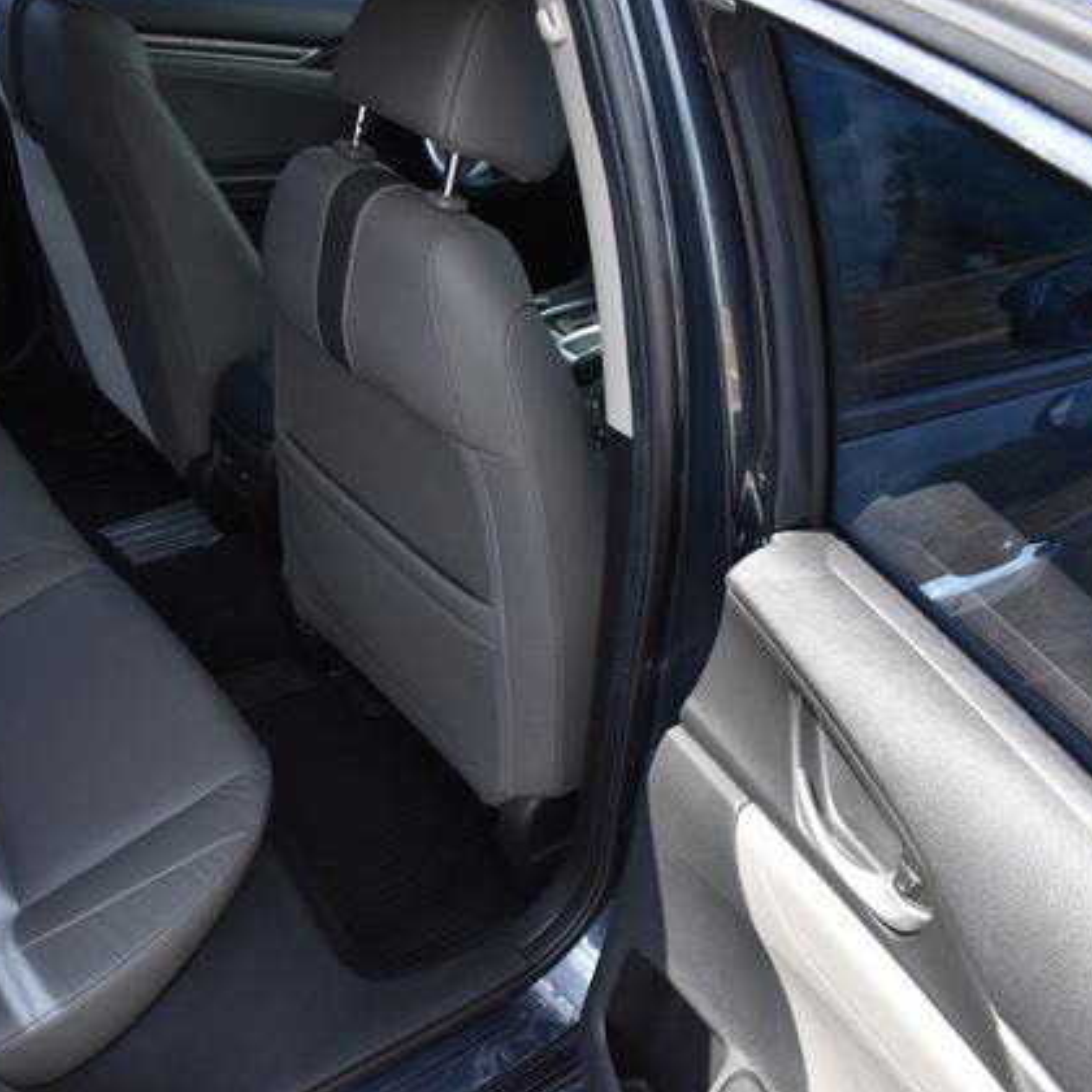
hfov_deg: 46.9
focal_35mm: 35
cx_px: 421
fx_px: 1249
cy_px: 547
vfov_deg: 47.2
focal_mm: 18
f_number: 5.6
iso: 280
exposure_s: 1/250
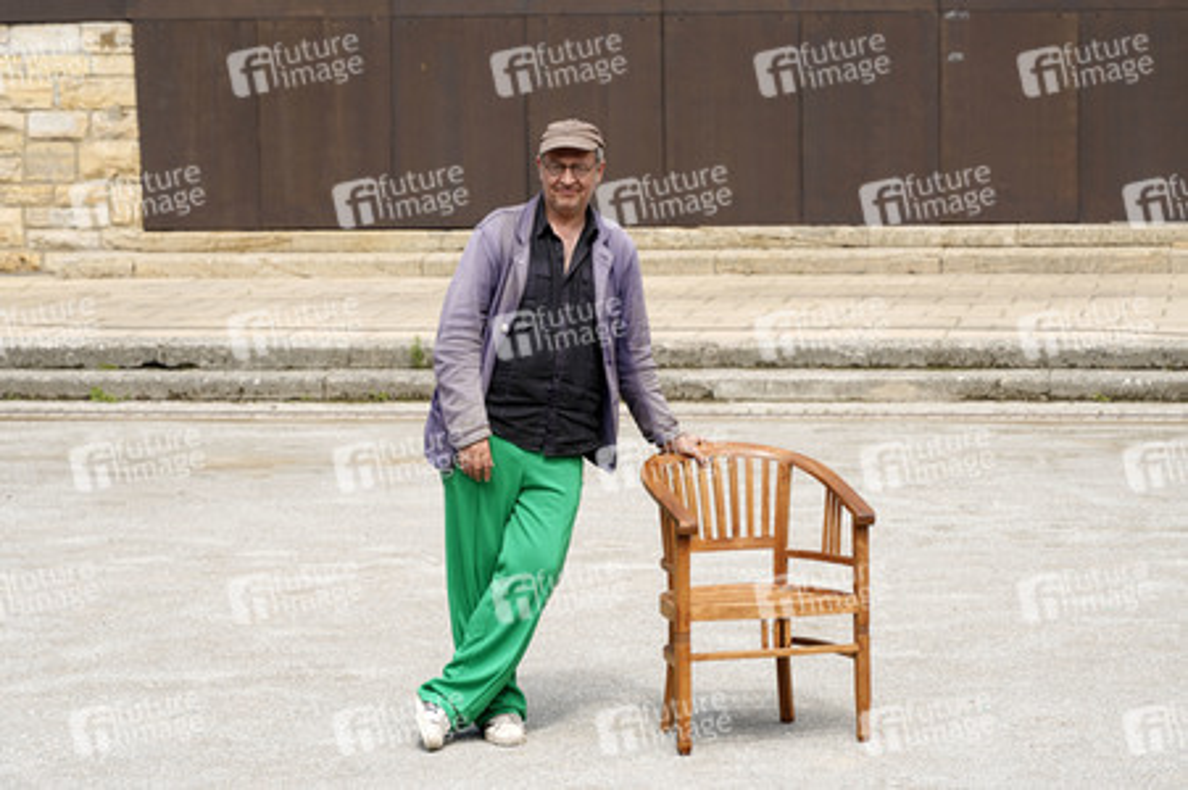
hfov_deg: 17.5
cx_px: 594
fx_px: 3858
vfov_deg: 11.7
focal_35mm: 117
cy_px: 395
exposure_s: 1/80
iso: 64
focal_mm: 117
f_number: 8
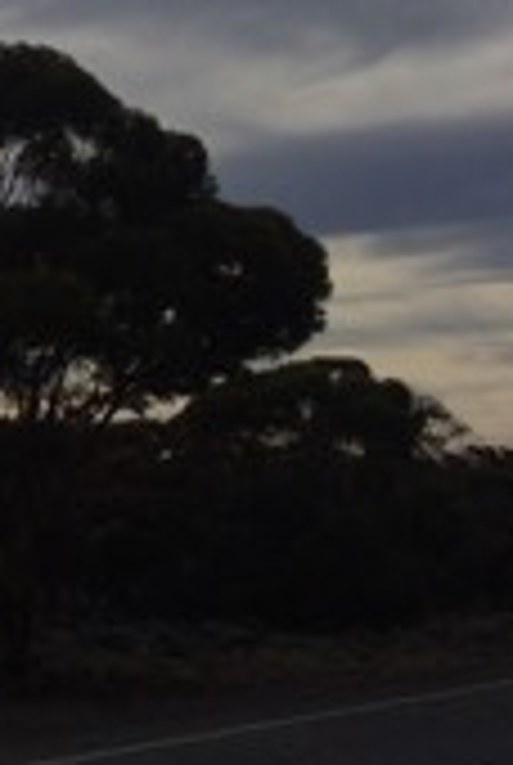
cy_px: 86
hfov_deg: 12.5
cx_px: -626
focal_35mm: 92
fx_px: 1958
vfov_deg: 21.6
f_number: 2.2
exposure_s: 1/8264
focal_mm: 4.15
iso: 32
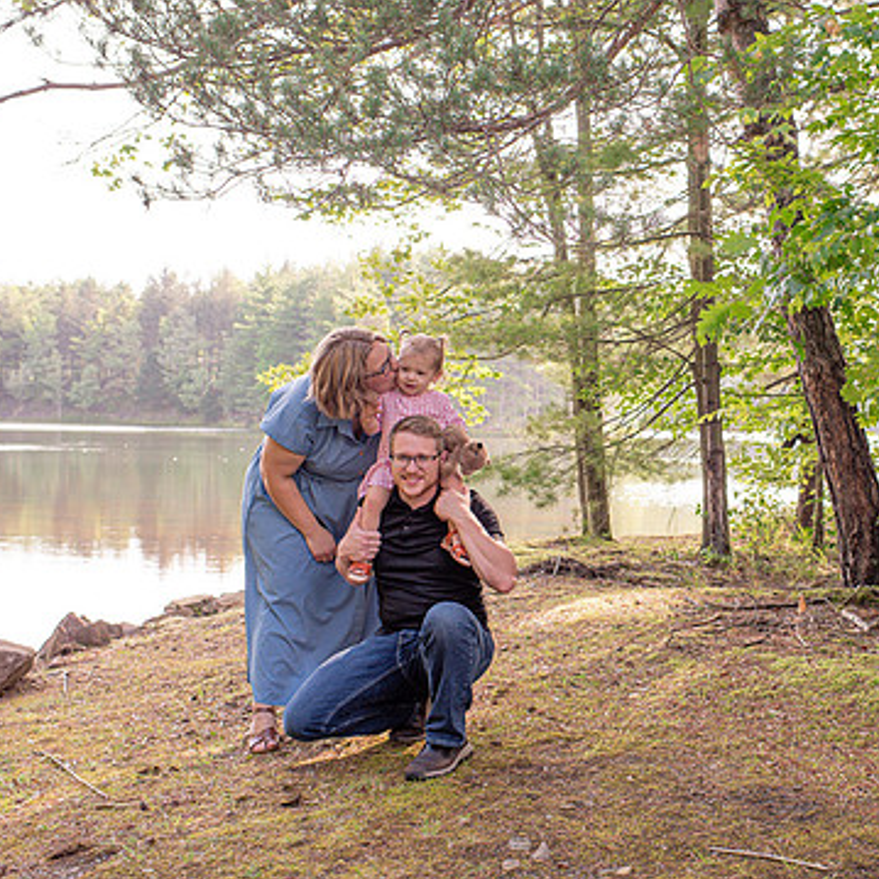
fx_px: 1494
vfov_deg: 32.8
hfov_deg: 32.0
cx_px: 686
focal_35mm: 52
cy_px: 418
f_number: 5
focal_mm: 35
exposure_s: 1/400
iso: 400
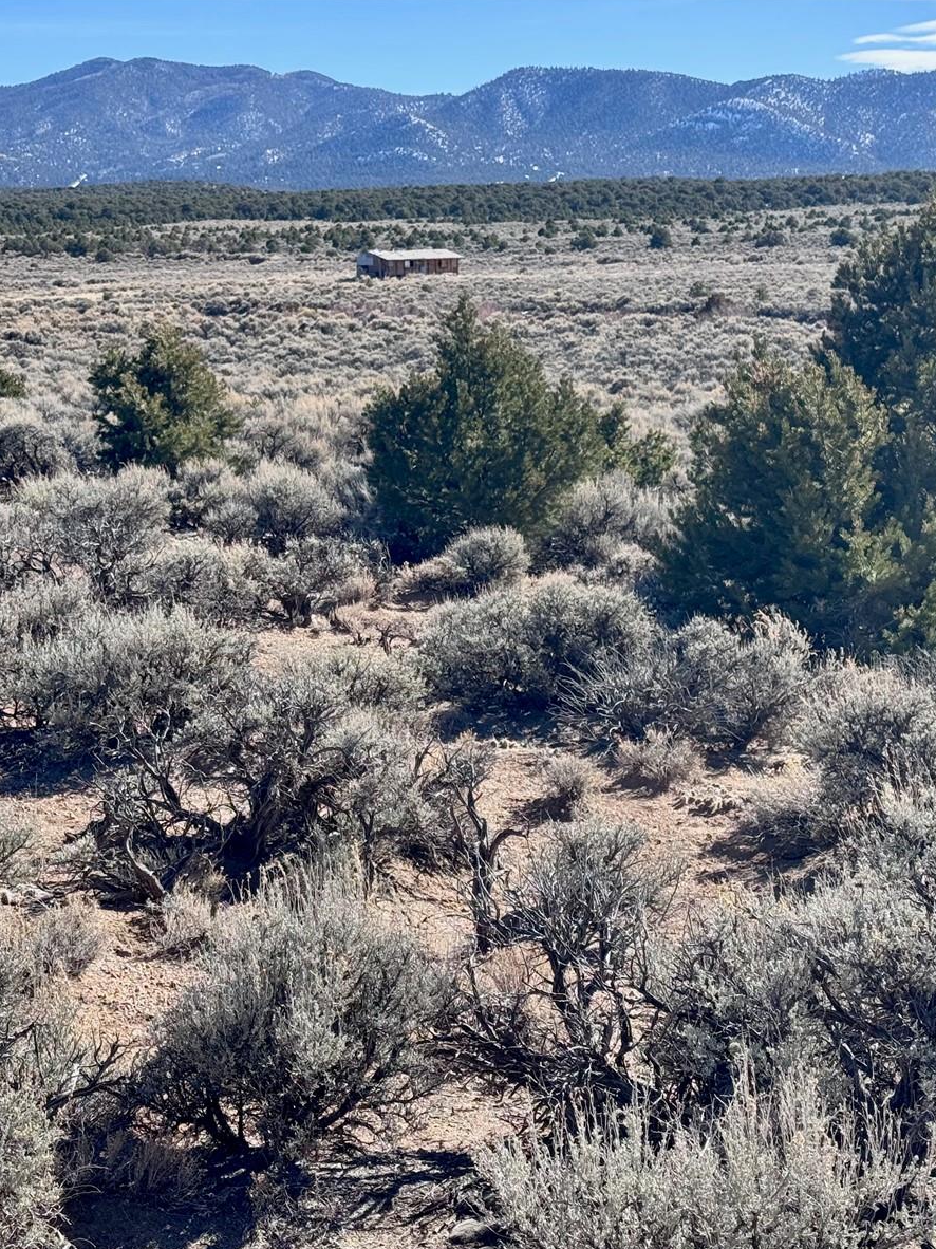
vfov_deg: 29.8
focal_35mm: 65
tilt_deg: -9.0
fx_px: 2344
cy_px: 629
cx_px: 386
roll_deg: +1.7
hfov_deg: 22.6
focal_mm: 6.76
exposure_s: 1/2415
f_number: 1.78
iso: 64
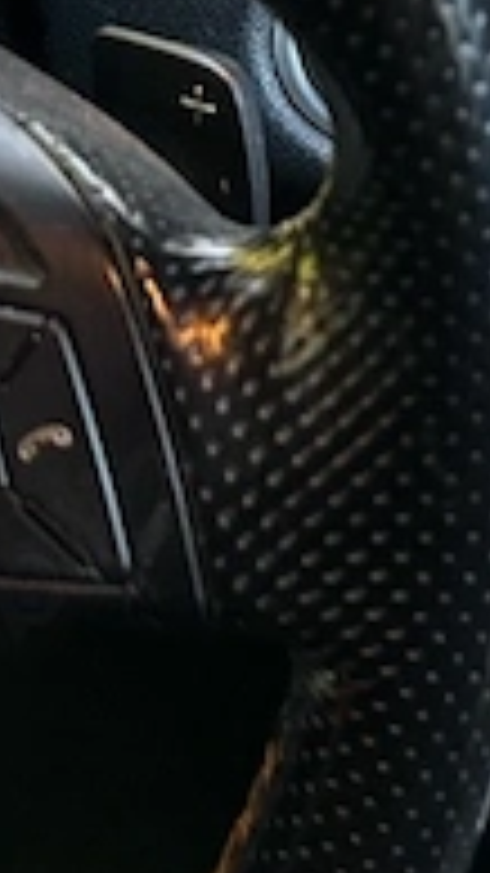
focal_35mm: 108
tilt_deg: -26.6
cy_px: -72
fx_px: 2497
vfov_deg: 19.1
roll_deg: -2.6
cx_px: 1002
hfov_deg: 10.3
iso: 250
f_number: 1.78
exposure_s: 1/79
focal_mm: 6.86
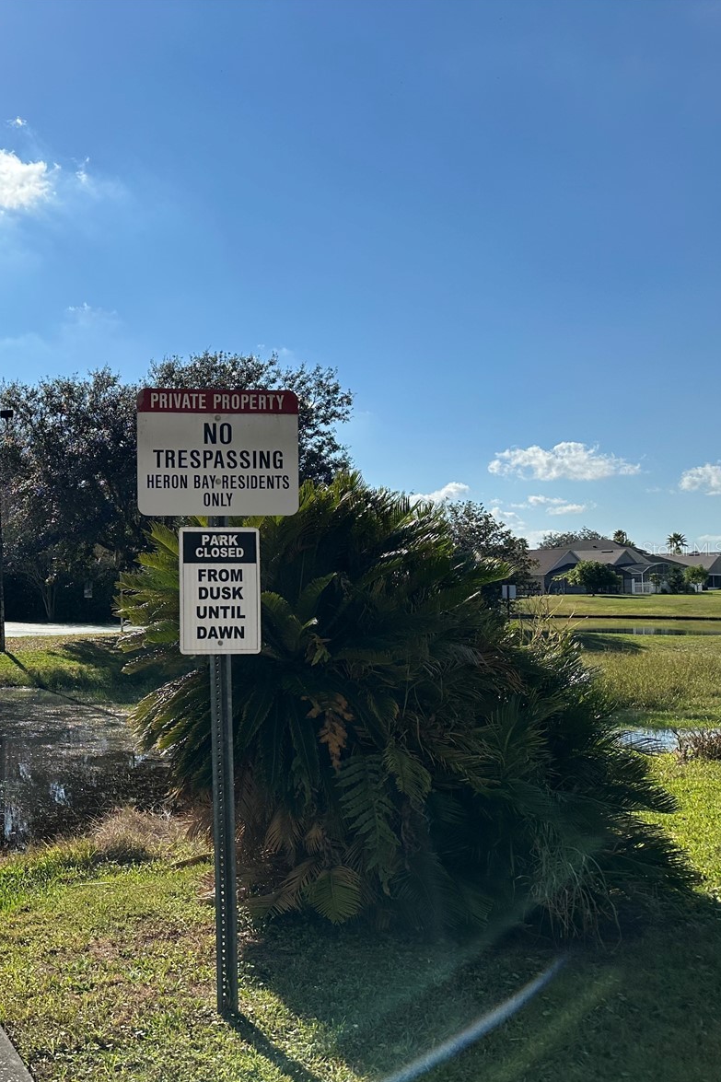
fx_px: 1022
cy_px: 549
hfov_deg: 35.1
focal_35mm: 34
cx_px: -7
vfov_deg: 55.8
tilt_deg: +2.0
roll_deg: +1.3
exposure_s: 1/8197
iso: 80
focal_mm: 6.86
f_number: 1.78
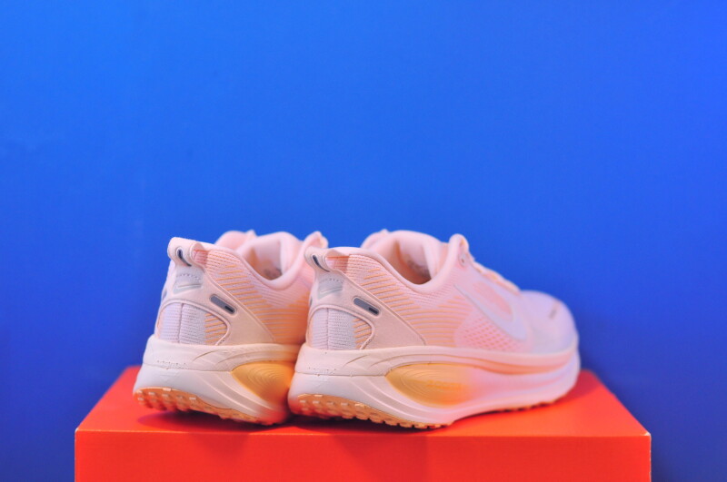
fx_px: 1512
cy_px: 241
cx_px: 364
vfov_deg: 18.1
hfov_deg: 27.0
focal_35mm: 75
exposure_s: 1/320
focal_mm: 50
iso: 250
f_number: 2.5
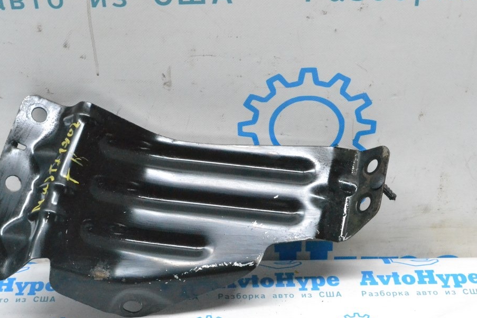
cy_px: 175
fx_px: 789
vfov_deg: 22.8
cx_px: 209
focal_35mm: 60
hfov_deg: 33.6
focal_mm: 35
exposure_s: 1/160
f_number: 9
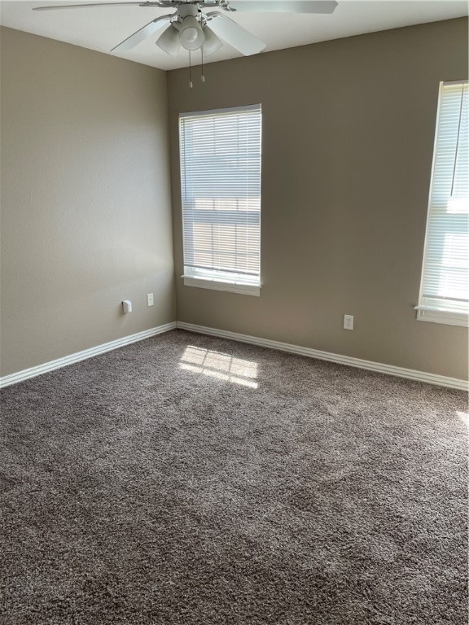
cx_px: 234
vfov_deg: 67.3
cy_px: 312
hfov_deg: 53.1
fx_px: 470
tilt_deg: -13.8
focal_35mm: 26
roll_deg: +0.6
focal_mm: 5.1
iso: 50
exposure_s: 1/121
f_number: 1.6
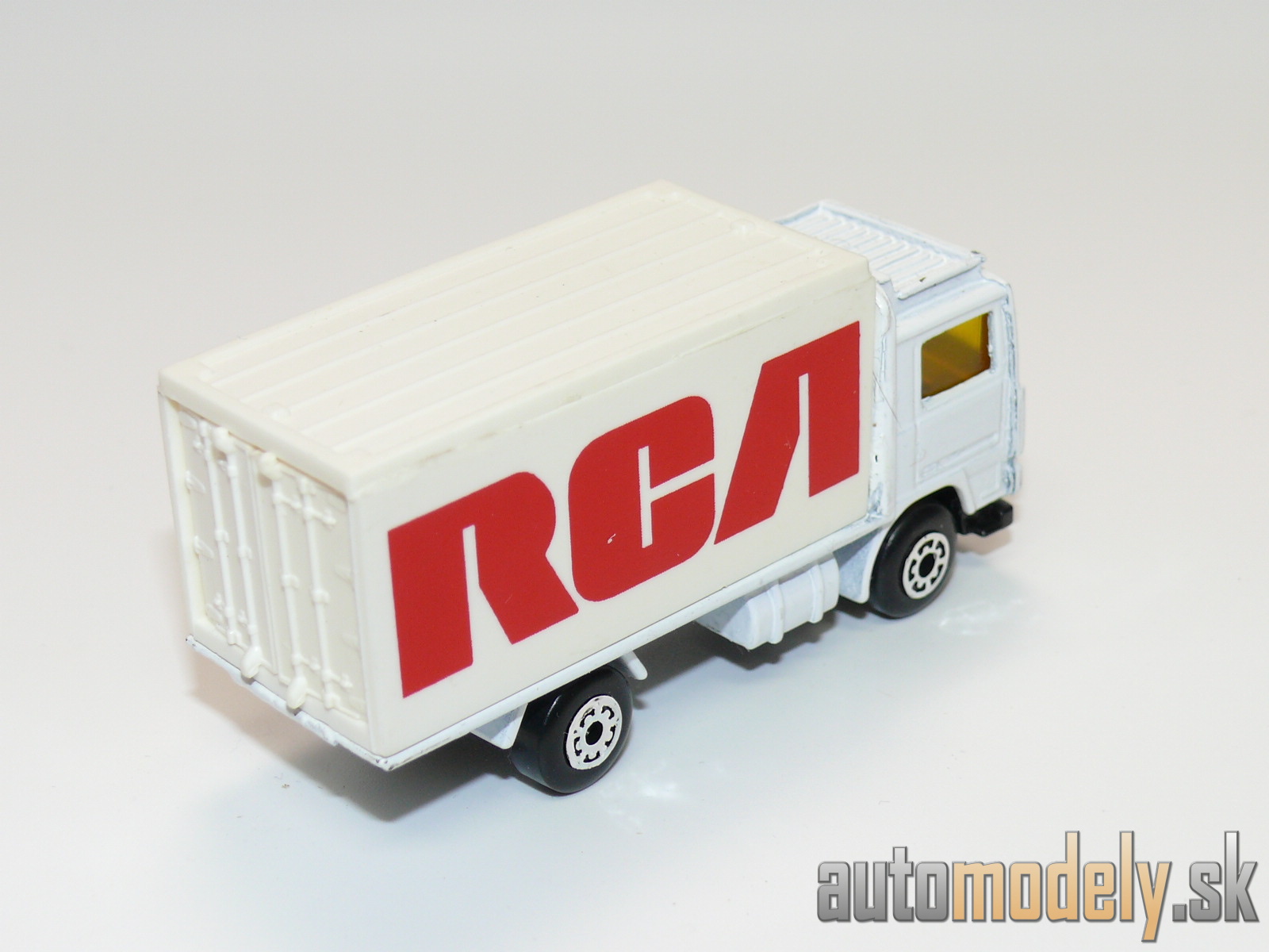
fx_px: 2713
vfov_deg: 19.9
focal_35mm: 74
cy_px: 476
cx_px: 634
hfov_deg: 26.3
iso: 100
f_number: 4
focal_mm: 11.2
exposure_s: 1/30
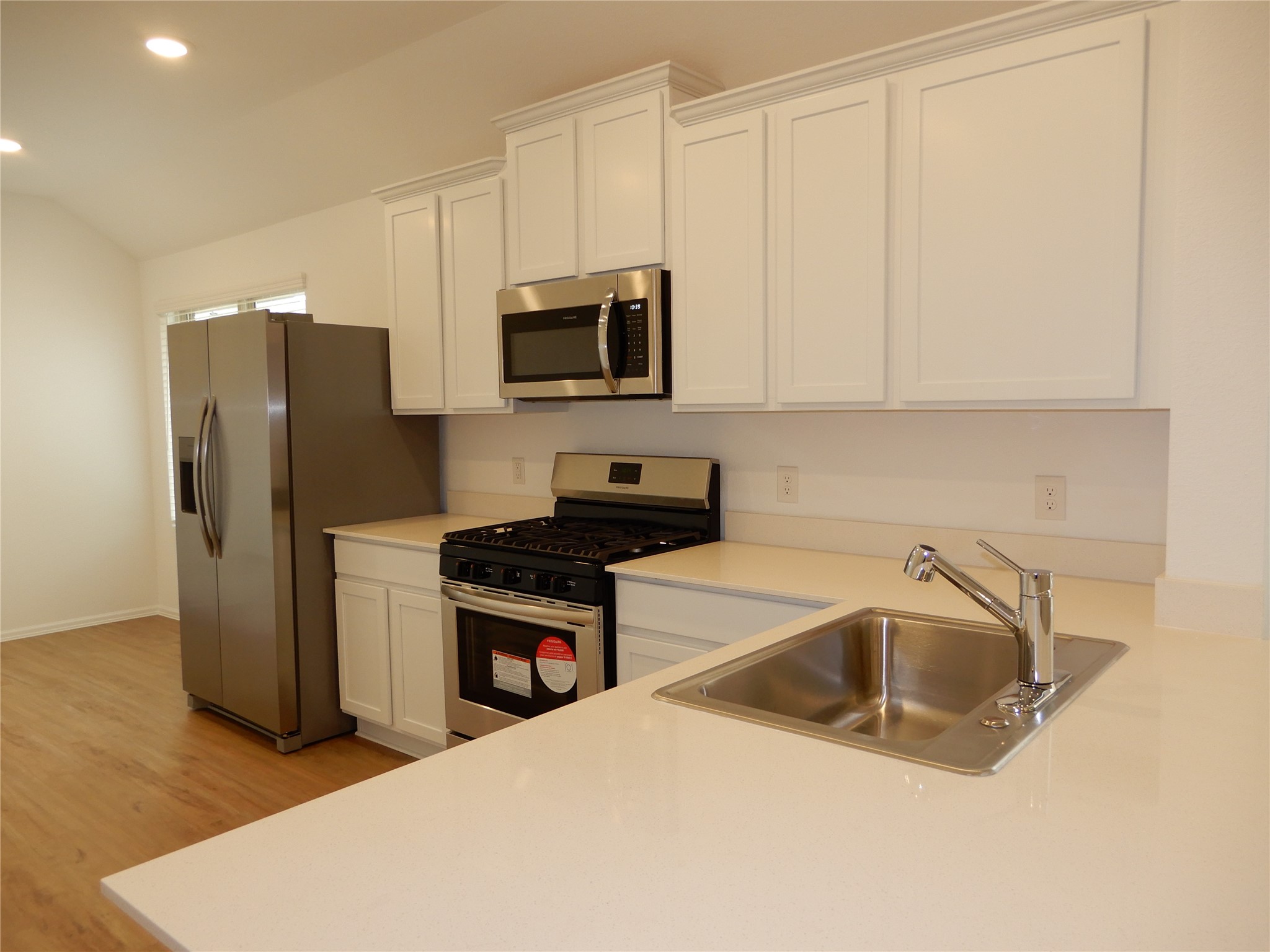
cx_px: 635
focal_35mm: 24
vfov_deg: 56.8
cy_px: 476
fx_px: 881
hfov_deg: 71.6
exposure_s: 1/30
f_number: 3.4
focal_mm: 4.3
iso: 110
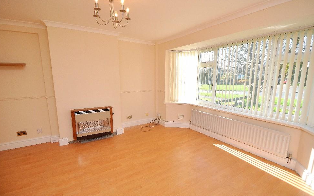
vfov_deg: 71.2
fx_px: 137
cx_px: 155
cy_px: 102
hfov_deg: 97.8
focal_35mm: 16
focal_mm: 10
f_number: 7.1
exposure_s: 1/200
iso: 320
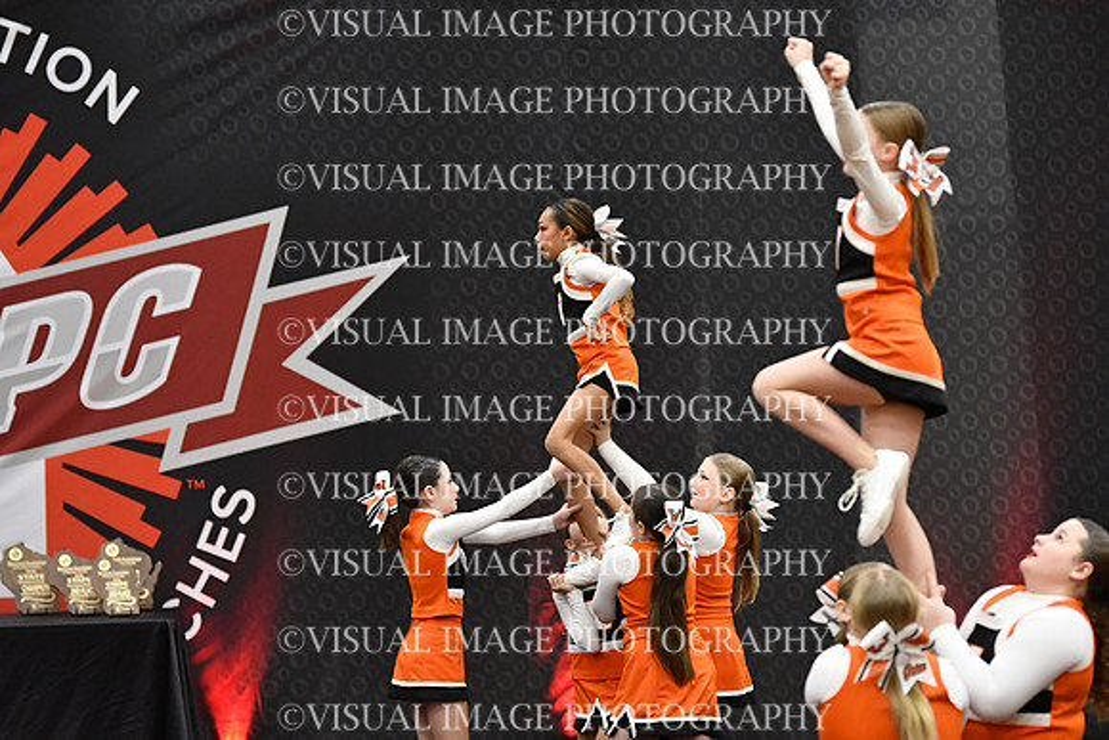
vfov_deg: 7.0
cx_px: 554
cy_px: 370
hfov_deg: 10.5
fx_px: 6008
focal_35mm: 195
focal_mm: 130
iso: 5000
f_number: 2.8
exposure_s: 1/800
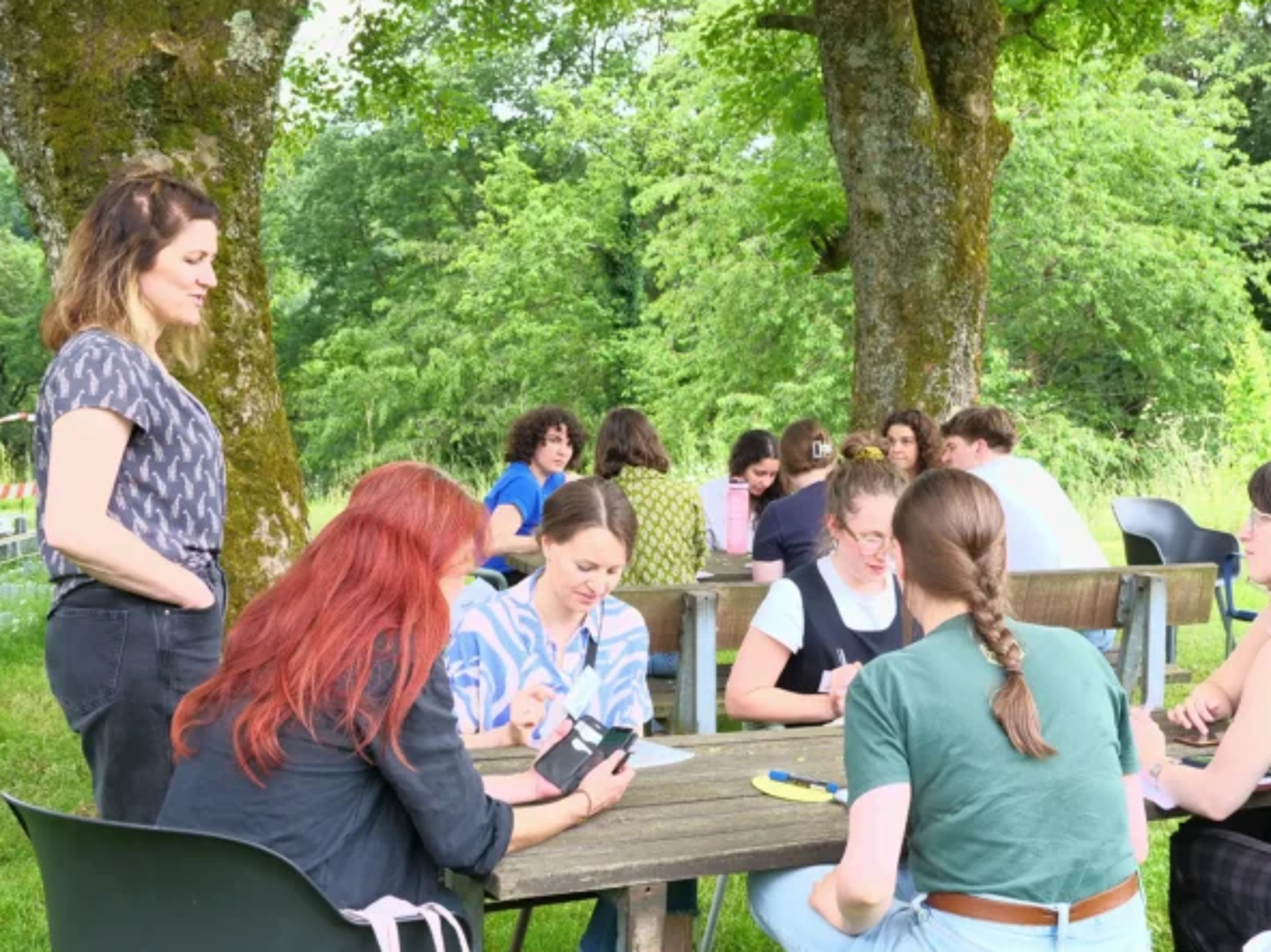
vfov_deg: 28.0
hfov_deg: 36.5
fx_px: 1909
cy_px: 479
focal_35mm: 52
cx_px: 819
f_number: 6.3
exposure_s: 1/50
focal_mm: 20
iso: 200
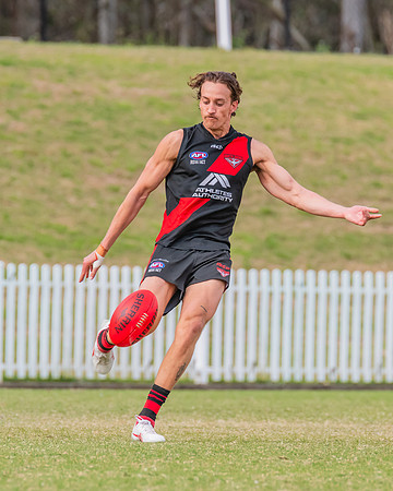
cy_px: 228
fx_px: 11597
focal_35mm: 798
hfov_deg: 1.9
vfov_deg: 2.4
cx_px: 208
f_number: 8
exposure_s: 1/1250
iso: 800
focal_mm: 420
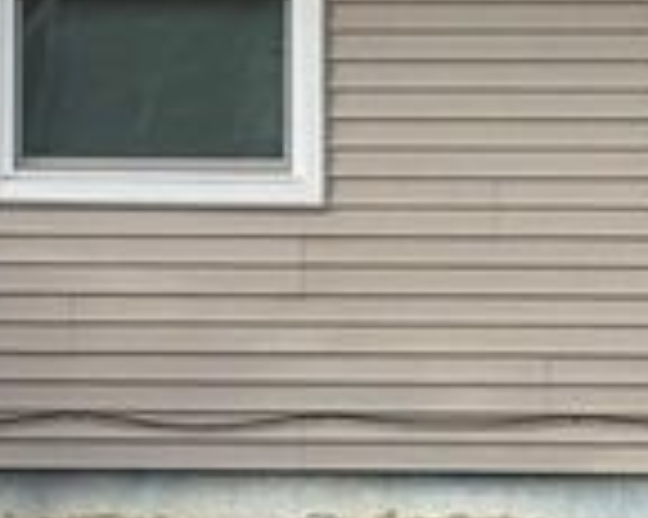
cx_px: -54
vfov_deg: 4.6
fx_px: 6401
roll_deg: +0.1
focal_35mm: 334
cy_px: -396
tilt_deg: +3.5
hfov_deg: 5.8
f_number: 1.78
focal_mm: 6.76
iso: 80
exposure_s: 1/601
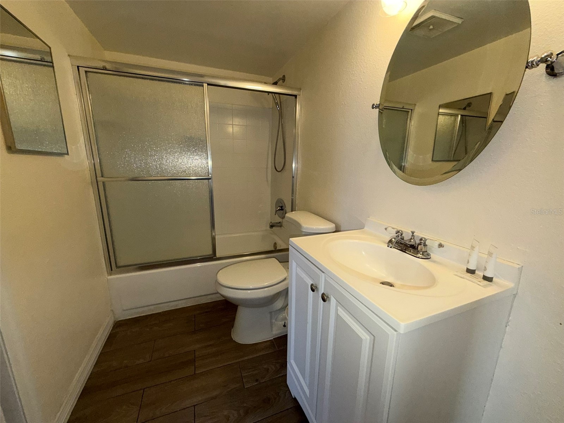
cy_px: 212
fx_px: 228
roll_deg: -0.2
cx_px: 282
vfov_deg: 85.7
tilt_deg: -12.7
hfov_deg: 102.1
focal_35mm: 14
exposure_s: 1/120
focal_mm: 2.22
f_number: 2.2
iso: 125
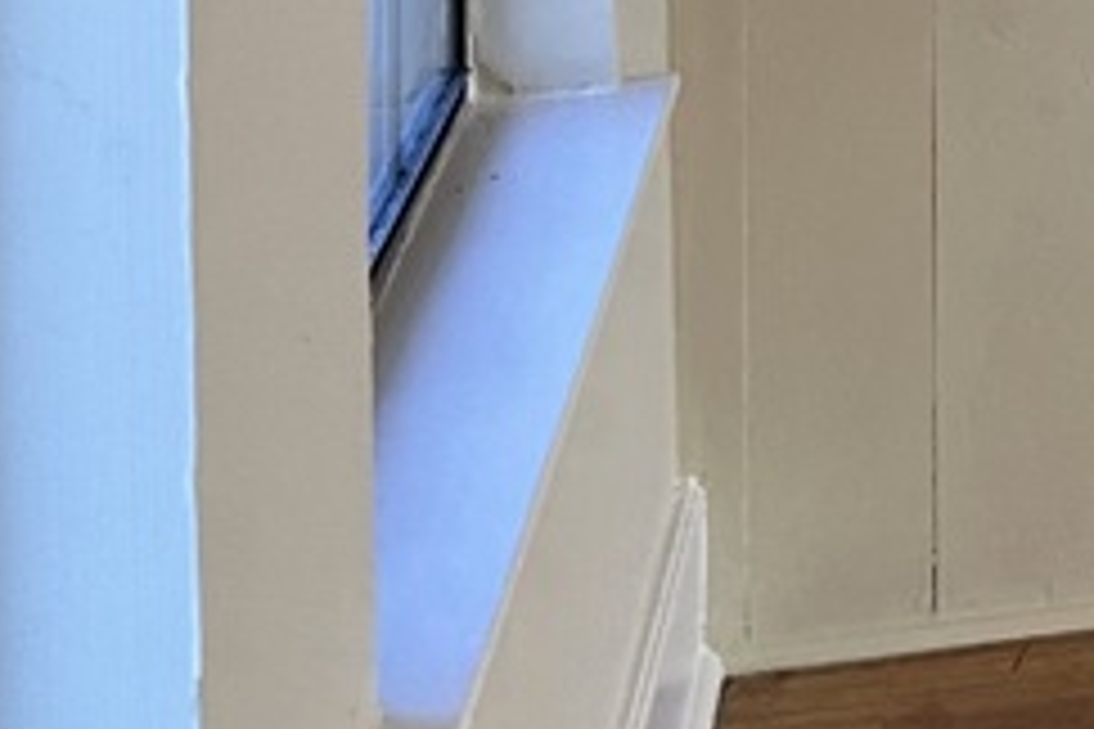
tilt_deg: -0.4
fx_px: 4497
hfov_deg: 11.3
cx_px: 2724
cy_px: -1264
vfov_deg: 8.2
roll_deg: +0.3
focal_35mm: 148
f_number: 1.78
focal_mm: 6.86
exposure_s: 1/120
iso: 80
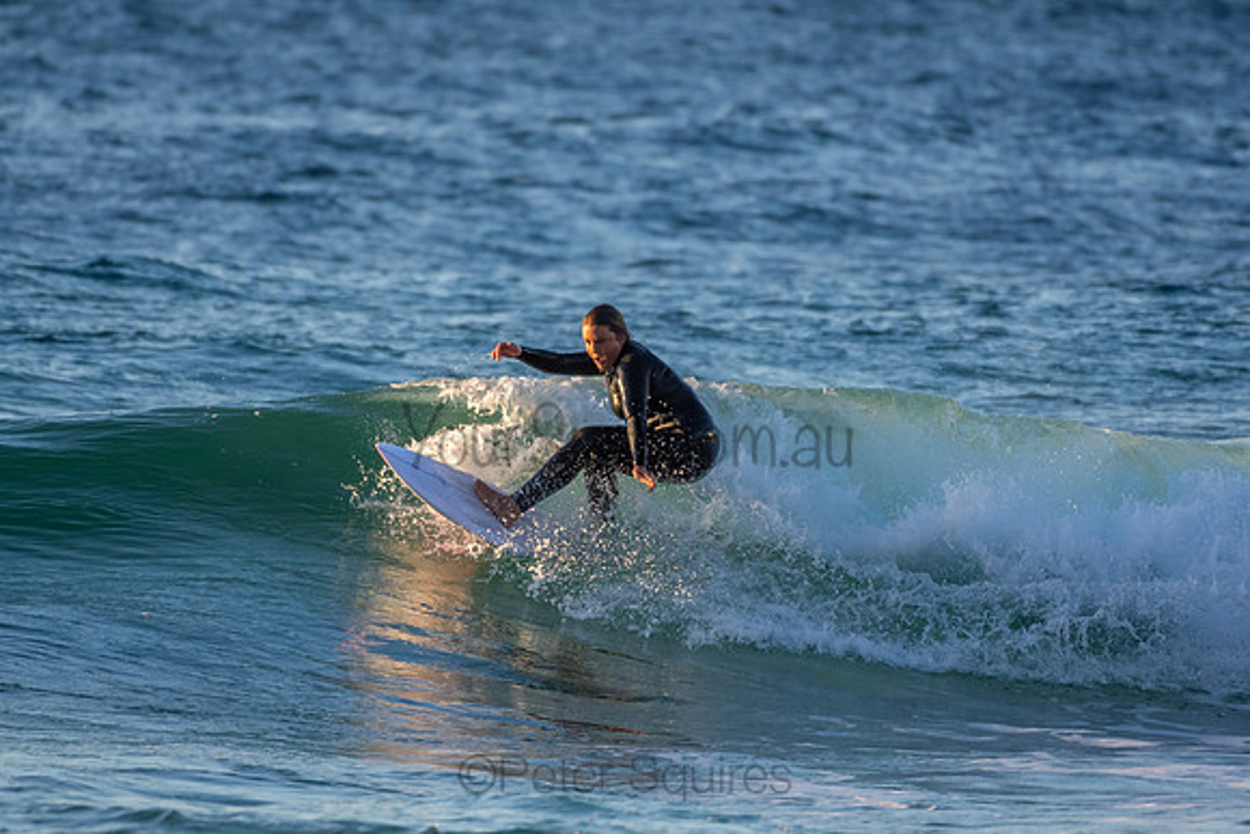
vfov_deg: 1.8
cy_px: 417
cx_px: 625
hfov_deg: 2.7
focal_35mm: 750
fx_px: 26047
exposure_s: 1/1250
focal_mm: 500
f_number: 5.6
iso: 800
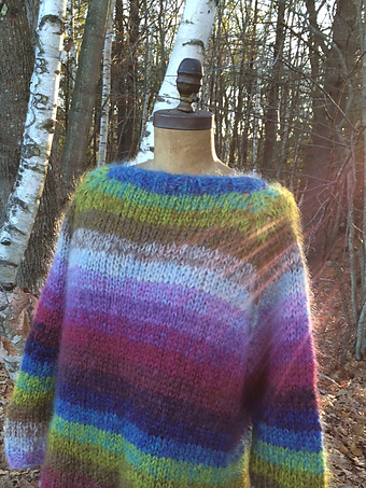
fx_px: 578
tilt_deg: -17.8
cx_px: 150
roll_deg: -3.0
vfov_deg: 44.9
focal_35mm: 41
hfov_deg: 35.1
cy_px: 337
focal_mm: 4.15
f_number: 2.2
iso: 32
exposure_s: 1/60
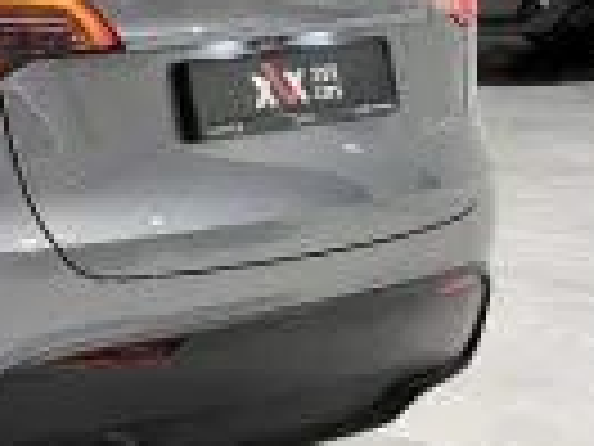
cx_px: -40
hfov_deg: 14.7
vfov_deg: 11.3
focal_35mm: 131
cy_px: 113
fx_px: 2248
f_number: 1.78
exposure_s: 1/50
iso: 125
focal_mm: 6.76
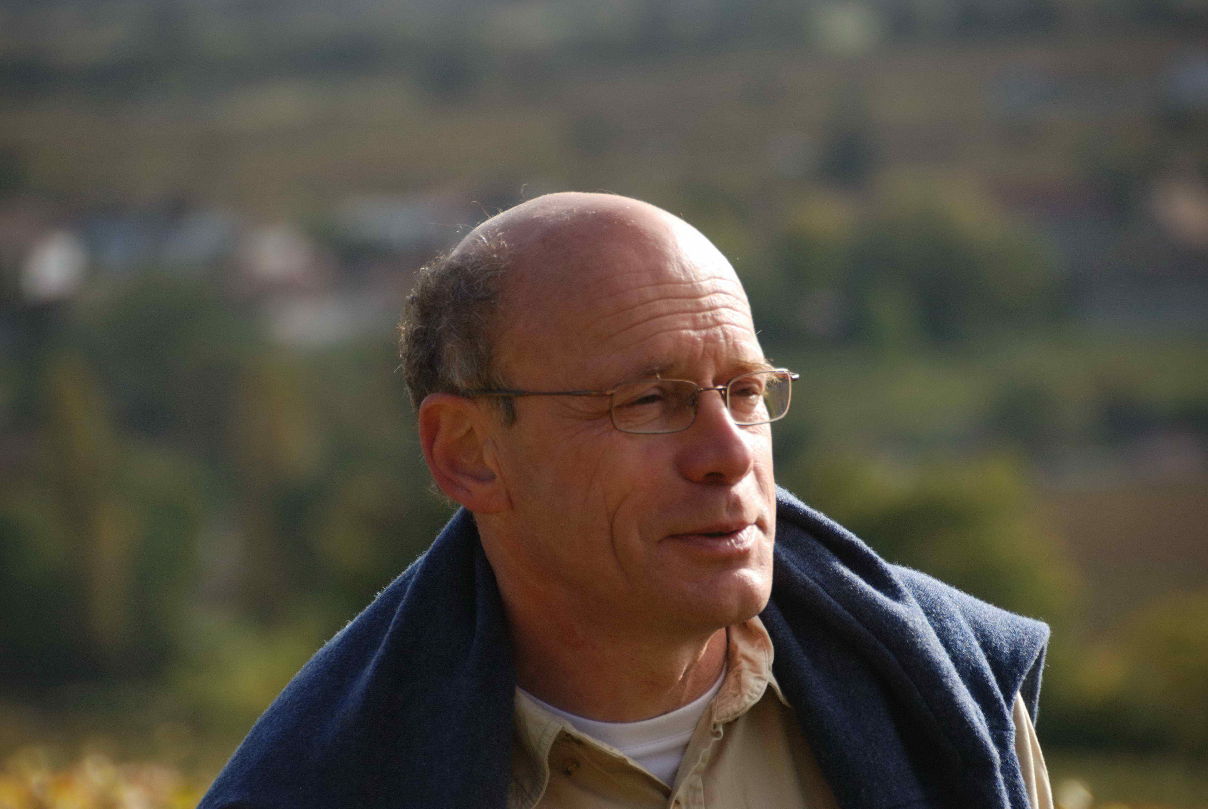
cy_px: 404
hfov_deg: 8.1
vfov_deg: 5.4
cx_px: 604
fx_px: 8567
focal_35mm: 255
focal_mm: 170
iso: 250
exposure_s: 1/640
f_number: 5.6
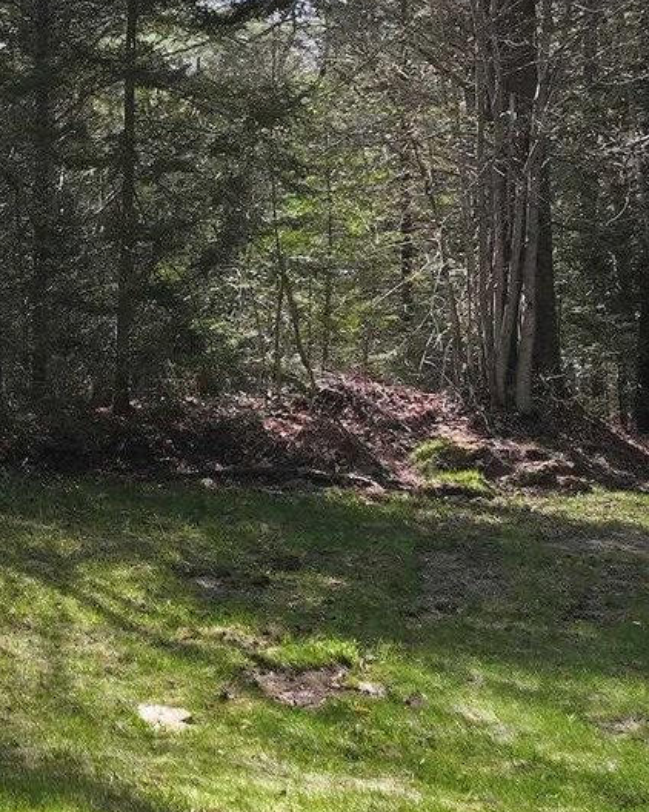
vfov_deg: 26.6
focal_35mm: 71
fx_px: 1706
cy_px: 274
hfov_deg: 19.5
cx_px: -235
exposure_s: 1/2500
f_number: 2.8
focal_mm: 12.3
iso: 190
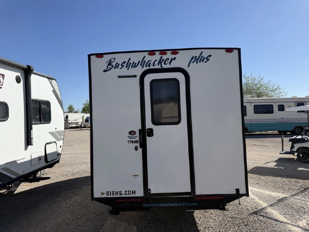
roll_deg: +2.0
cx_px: 154
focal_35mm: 24
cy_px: 116
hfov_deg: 71.6
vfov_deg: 56.8
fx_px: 214
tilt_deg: +1.4
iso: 80
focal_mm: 6.76
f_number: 1.78
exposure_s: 1/5319
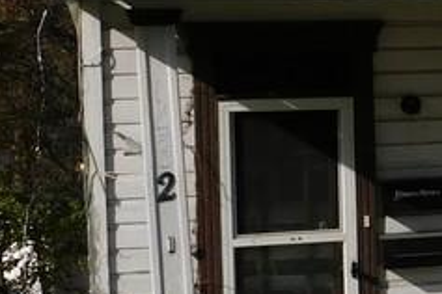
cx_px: 686
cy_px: 56
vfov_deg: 11.3
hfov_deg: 15.5
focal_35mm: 121
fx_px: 1485
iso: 125
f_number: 6
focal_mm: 4
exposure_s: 1/640
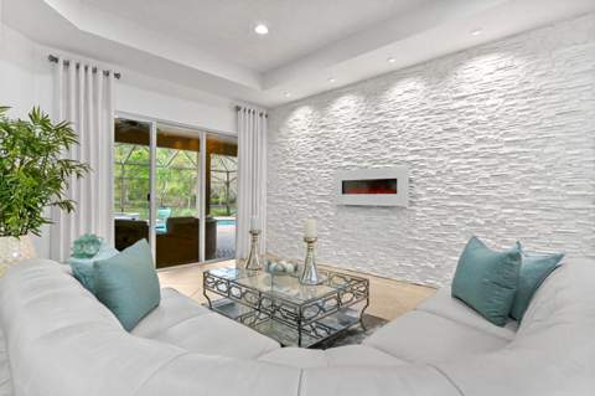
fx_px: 297
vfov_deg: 67.3
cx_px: 298
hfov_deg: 90.1
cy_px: 198
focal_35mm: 18
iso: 1250
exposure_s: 1/80
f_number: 9
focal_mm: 18
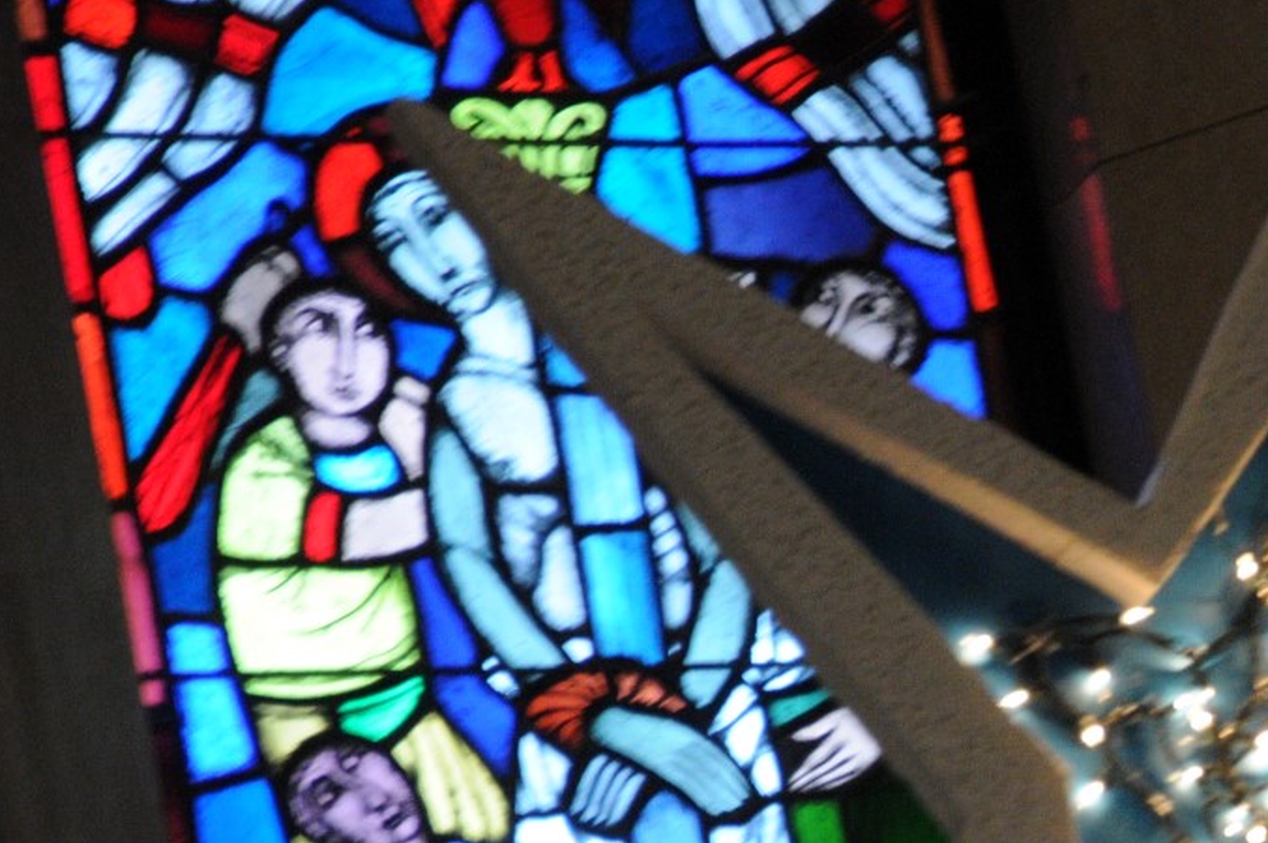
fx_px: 13308
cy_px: 731
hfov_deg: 5.4
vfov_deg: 3.6
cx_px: 1392
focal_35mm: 378
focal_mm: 105
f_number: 5.6
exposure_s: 1/30
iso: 1600
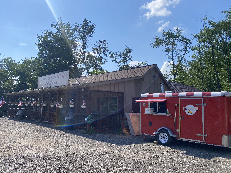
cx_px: 116
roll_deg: -1.7
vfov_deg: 53.1
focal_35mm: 26
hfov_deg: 67.3
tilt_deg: +6.1
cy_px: 86
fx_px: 174
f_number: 1.8
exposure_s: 1/3846
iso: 32
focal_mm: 4.25
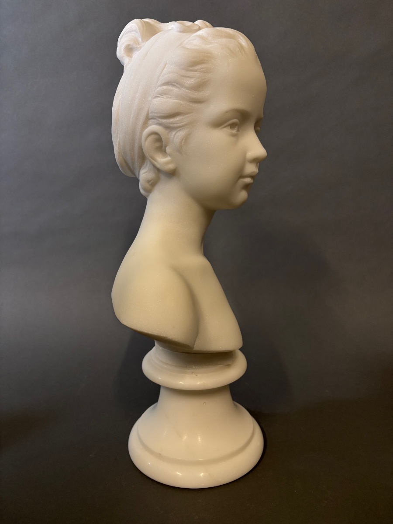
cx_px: 196
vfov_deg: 67.3
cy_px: 262
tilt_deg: -11.0
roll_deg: -0.2
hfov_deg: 53.1
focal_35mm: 26
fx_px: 394
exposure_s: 1/50
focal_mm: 5.96
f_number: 1.6
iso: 125
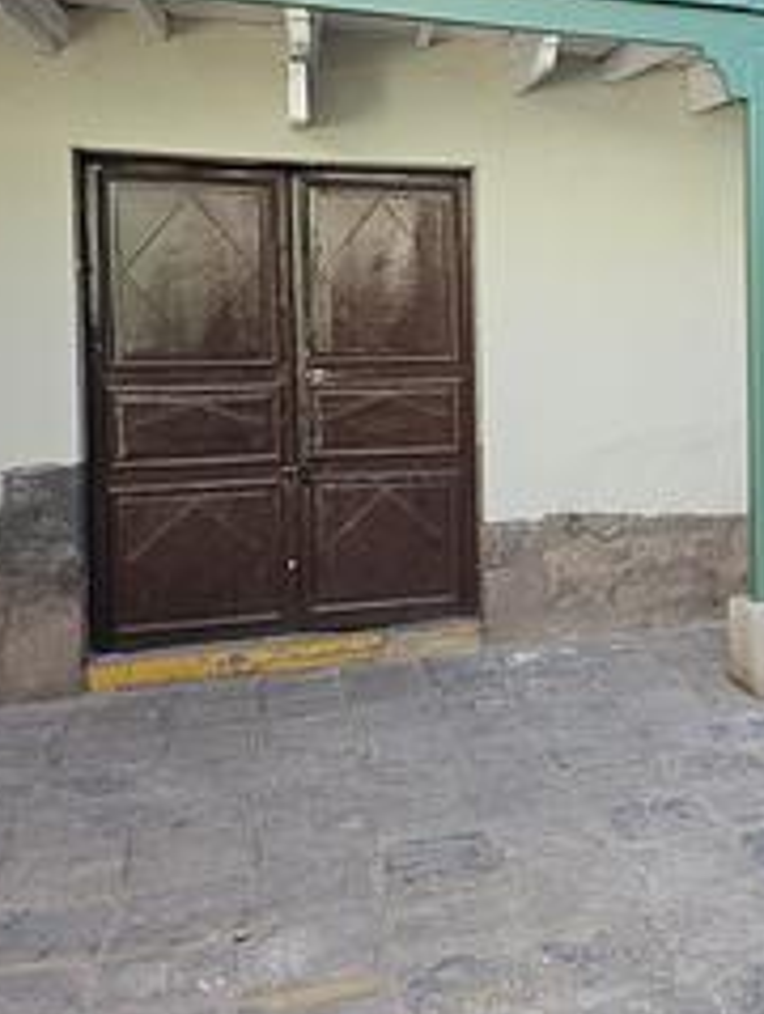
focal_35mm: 41
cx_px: 770
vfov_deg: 45.1
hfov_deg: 32.3
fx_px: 1203
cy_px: 352
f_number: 1.8
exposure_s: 1/359
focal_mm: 5.4
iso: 100
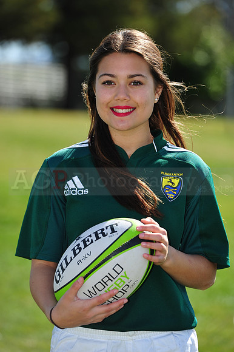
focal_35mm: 200
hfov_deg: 6.9
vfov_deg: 10.3
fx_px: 1952
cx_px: 117
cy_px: 176
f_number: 4.5
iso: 200
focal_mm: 200
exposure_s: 1/800
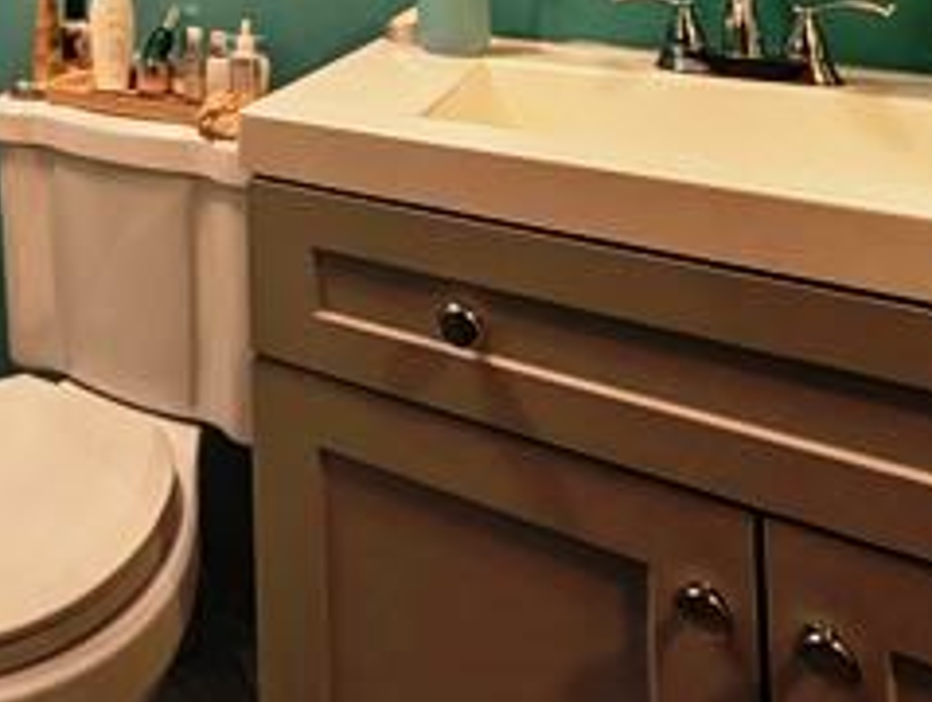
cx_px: 51
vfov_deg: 34.5
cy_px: -160
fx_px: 863
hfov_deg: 49.0
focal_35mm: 32
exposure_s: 1/30
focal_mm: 2.02
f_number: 1.7
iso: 74
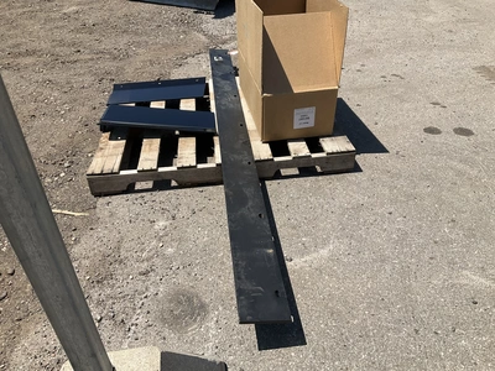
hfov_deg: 61.7
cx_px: 248
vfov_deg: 48.2
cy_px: 186
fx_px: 415
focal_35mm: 29
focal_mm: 3
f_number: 1.8
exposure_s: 1/2227
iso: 25
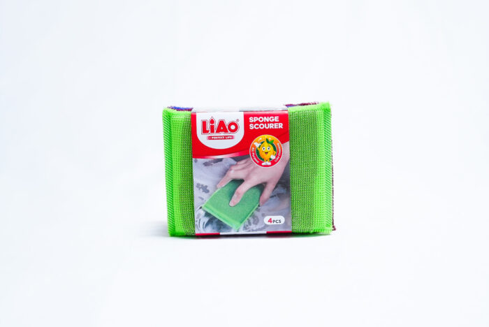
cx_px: 244
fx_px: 952
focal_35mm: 70
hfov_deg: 28.8
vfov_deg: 19.5
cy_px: 164
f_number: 9
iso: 3200
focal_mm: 70
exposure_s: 1/200
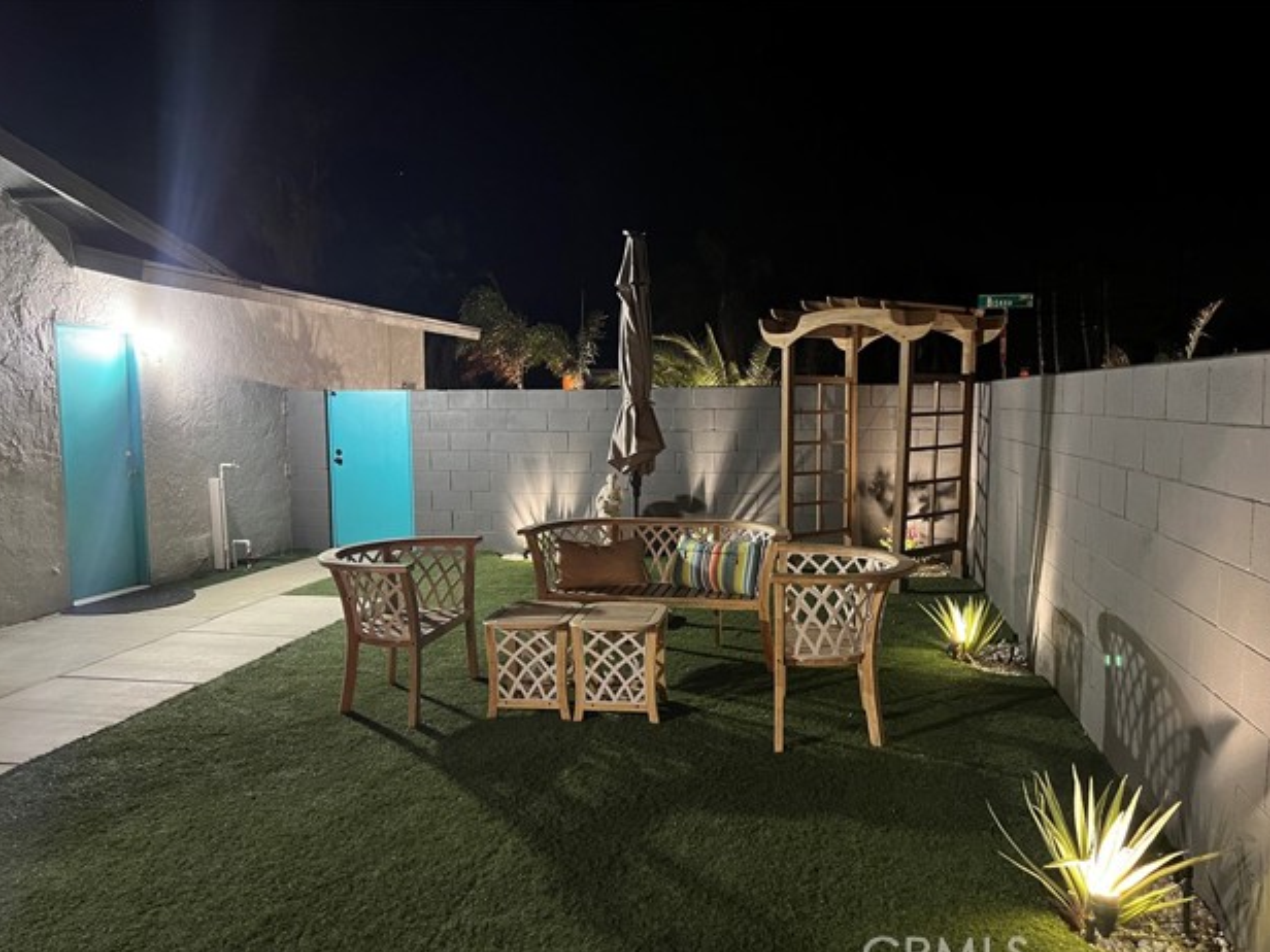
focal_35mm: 27
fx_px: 991
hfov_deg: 65.3
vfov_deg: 51.3
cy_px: 490
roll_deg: +0.3
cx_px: 639
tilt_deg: -6.1
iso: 500
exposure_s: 1/30
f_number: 1.5
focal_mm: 5.7
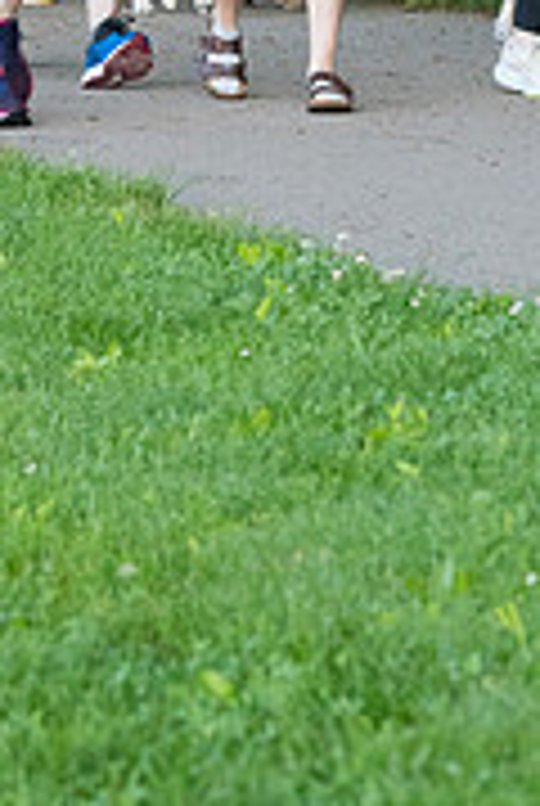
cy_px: -180
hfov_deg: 5.0
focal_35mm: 276
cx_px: 243
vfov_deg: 7.4
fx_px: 6186
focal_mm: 110
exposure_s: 1/1600
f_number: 5.6
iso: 4000
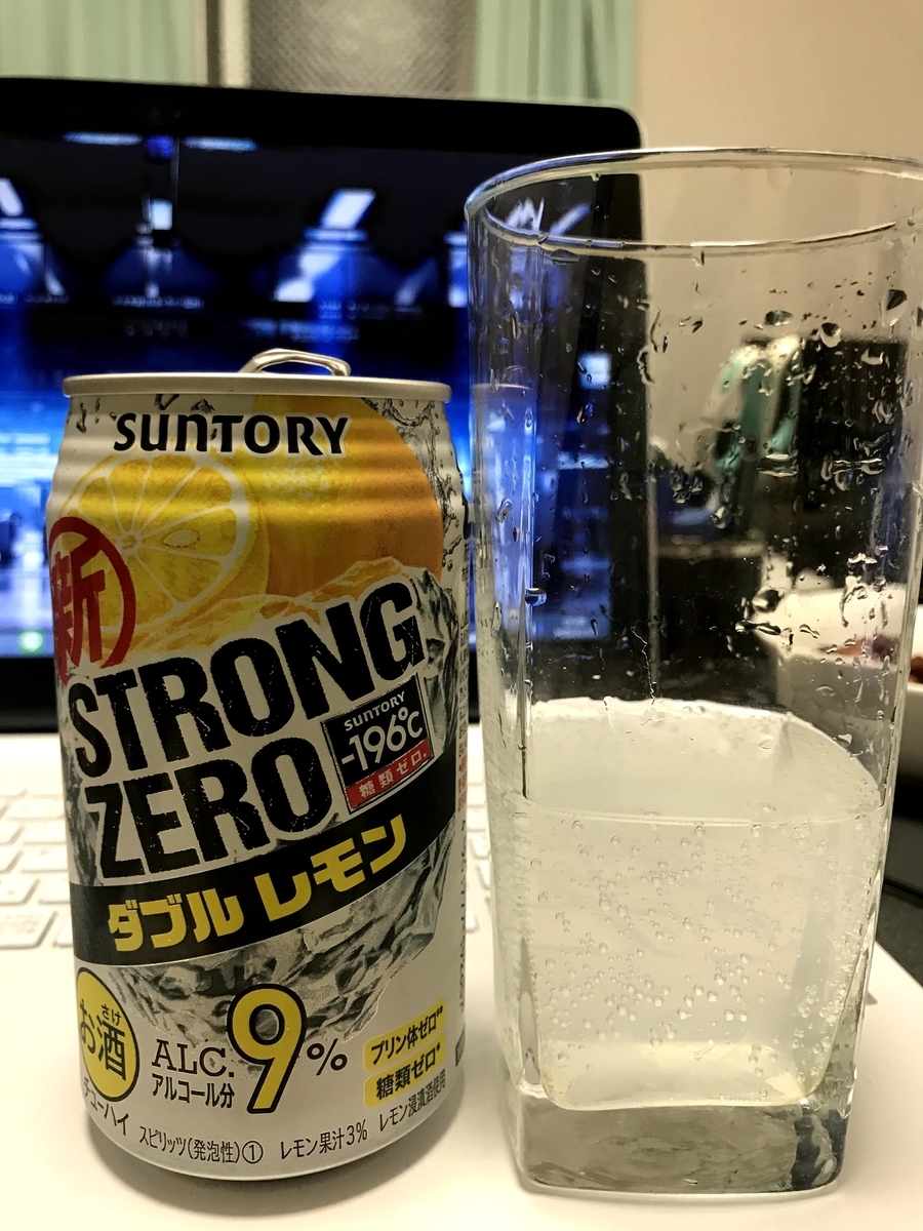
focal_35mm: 28
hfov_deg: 49.7
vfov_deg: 63.4
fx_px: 995
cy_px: 616
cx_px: 462
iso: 40
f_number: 1.8
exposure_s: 1/17
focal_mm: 3.99
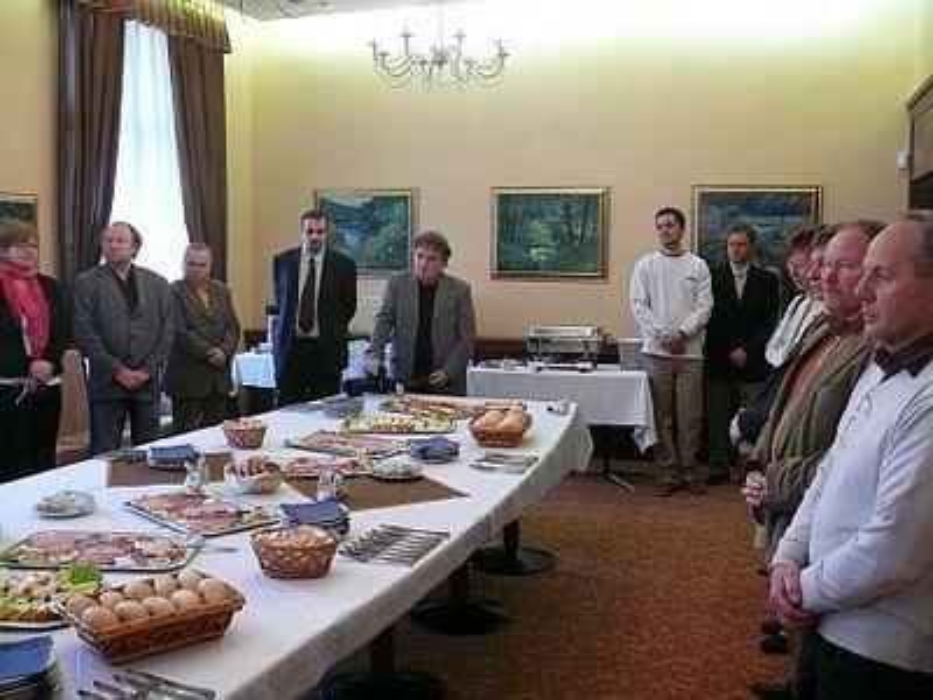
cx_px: 466
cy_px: 350
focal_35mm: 35
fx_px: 943
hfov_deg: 52.6
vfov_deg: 40.7
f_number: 2.8
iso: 400
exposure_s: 1/50
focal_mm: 7.4
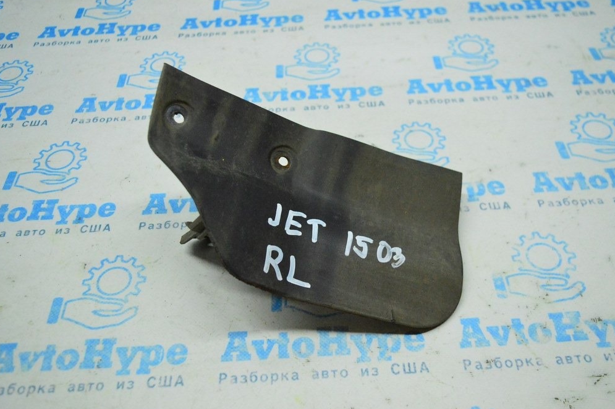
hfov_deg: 53.8
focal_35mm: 36
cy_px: 203
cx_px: 312
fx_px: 606
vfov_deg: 37.3
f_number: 4
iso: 6400
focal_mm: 23
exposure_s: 1/1000
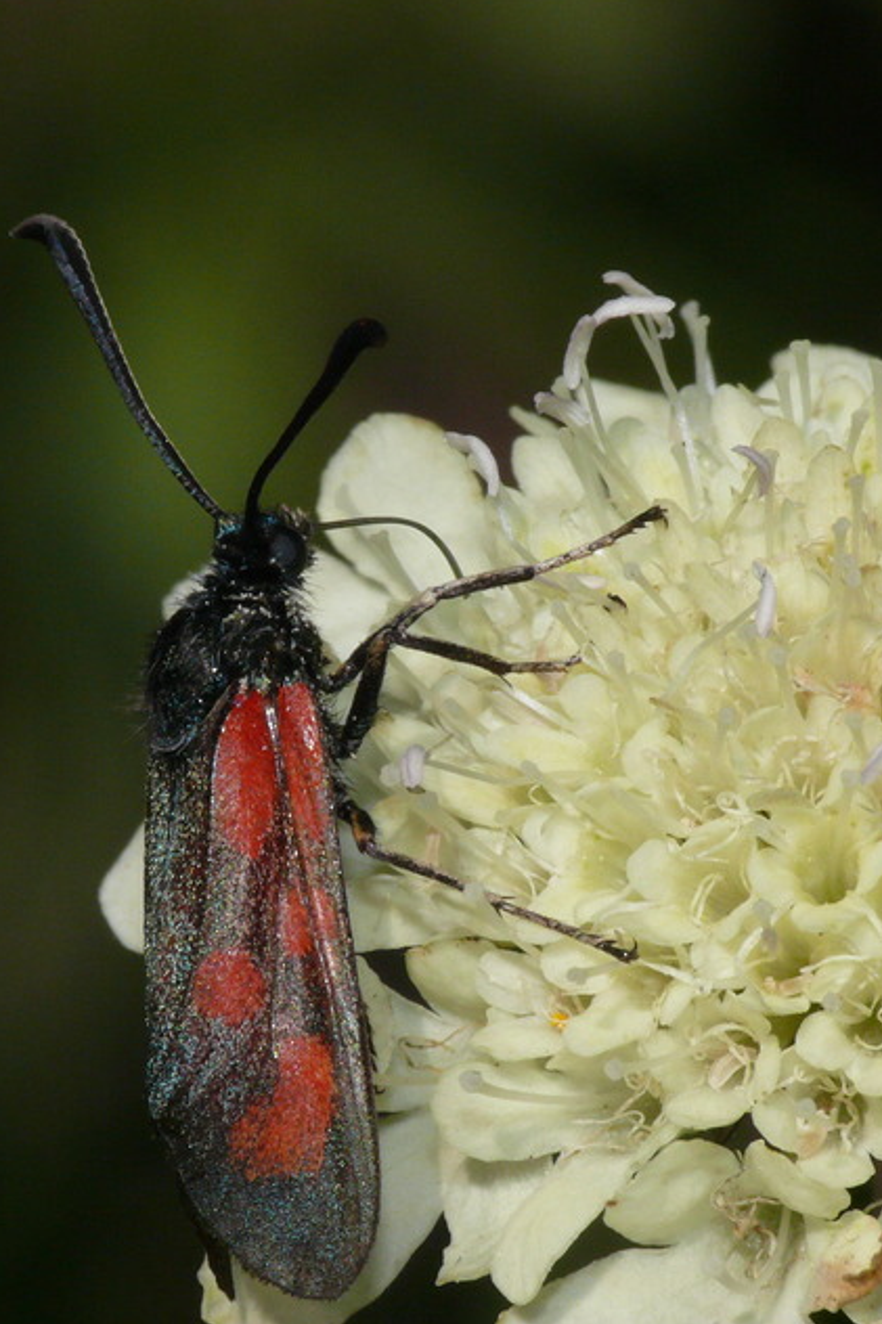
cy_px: 658
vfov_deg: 7.3
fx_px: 10332
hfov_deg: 4.9
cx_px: 347
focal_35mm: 281
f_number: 11
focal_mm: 42.3
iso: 200
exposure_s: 1/640
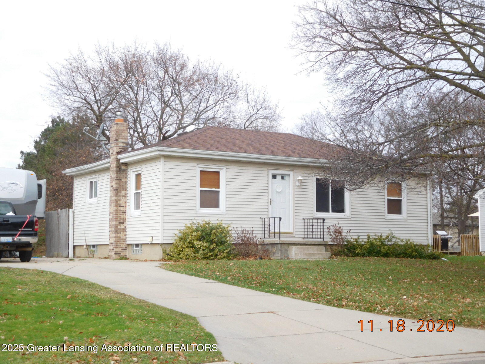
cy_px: 182
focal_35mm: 55
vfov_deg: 26.6
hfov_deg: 34.9
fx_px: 771
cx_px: 242
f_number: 4.2
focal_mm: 9.8
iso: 125
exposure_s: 1/200
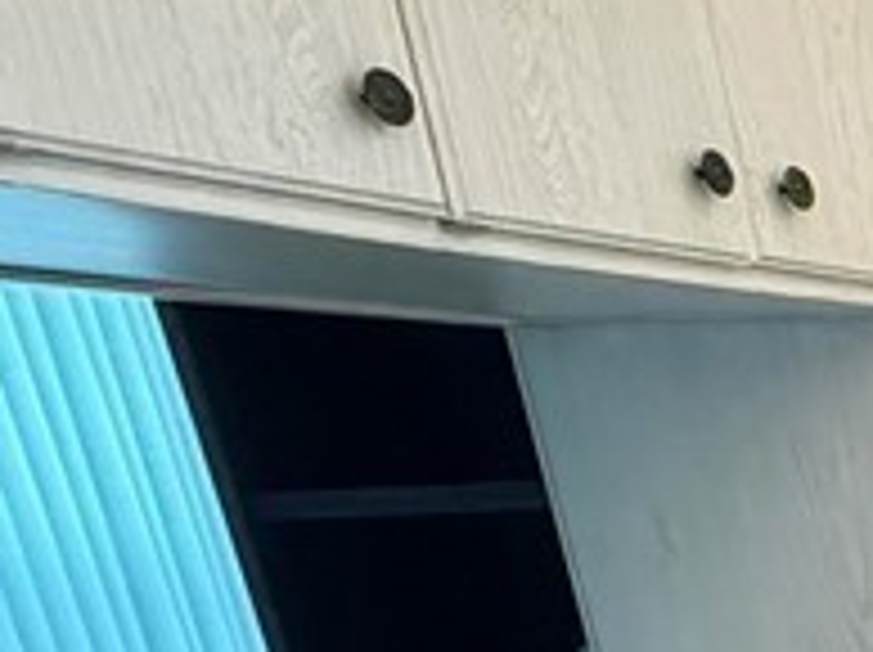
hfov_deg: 15.2
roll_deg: +2.8
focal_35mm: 74
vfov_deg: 17.5
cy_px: 1021
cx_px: 2084
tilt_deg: -16.5
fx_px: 1864
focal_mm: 2.22
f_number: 2.2
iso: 200
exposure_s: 1/60
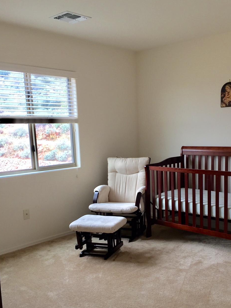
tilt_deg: -10.5
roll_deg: +1.1
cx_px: 137
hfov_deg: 37.6
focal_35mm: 38
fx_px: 338
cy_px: 193
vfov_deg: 48.5
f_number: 2.2
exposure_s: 1/60
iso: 40
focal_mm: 4.15
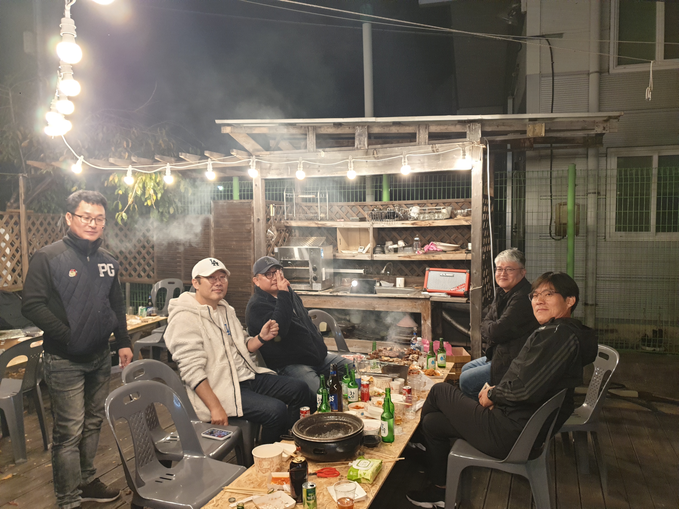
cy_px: 254
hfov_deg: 67.3
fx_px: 510
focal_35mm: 26
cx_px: 340
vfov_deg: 53.1
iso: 250
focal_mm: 4.3
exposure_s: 1/50
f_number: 1.5
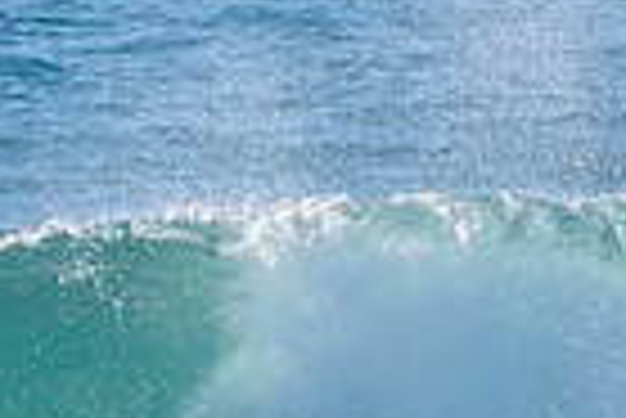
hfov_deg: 0.8
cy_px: 373
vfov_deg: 0.5
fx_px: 45345
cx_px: -457
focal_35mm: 2605
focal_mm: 500
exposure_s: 1/2000
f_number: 5.6
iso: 180
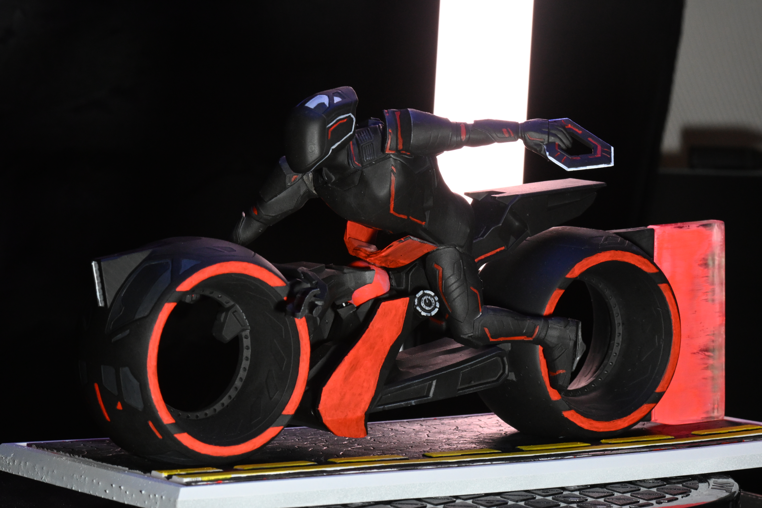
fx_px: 3333
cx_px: 381
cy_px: 254
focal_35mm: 158
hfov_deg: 13.0
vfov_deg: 8.7
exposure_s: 1/60
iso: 2000
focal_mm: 105
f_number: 18
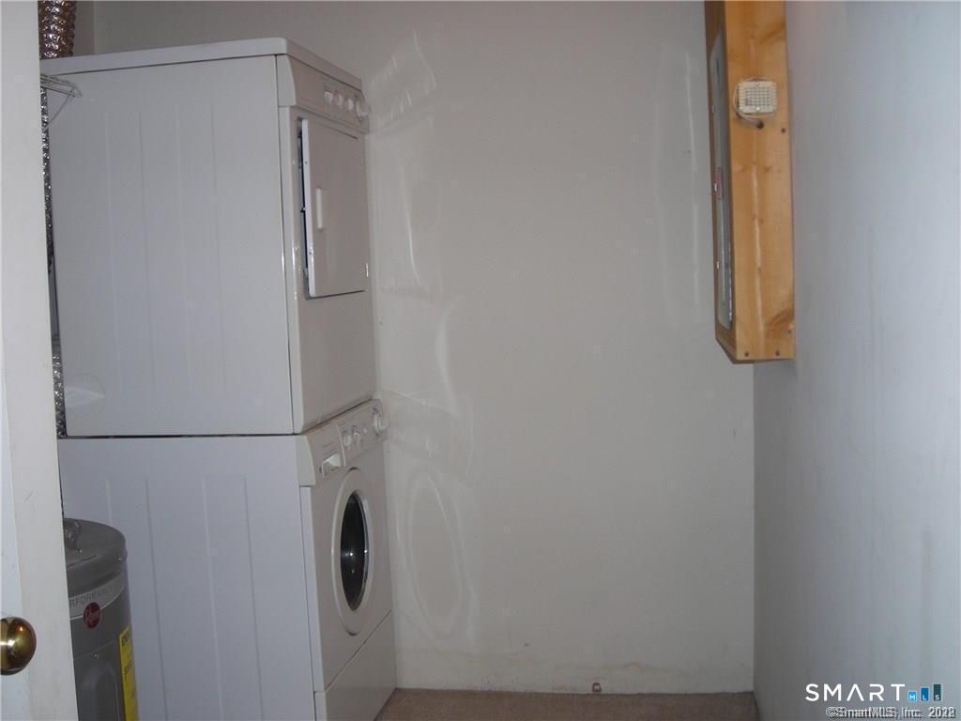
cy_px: 360
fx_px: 1138
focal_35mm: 41
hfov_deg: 45.8
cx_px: 480
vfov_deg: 35.1
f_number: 3.3
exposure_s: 1/60
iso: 66
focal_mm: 6.8
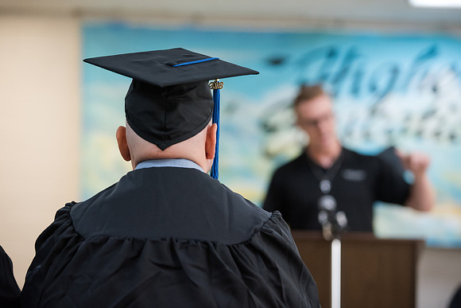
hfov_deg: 17.6
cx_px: 230
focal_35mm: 116
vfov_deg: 11.8
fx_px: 1486
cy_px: 154
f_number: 2.8
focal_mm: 116
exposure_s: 1/200
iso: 3200
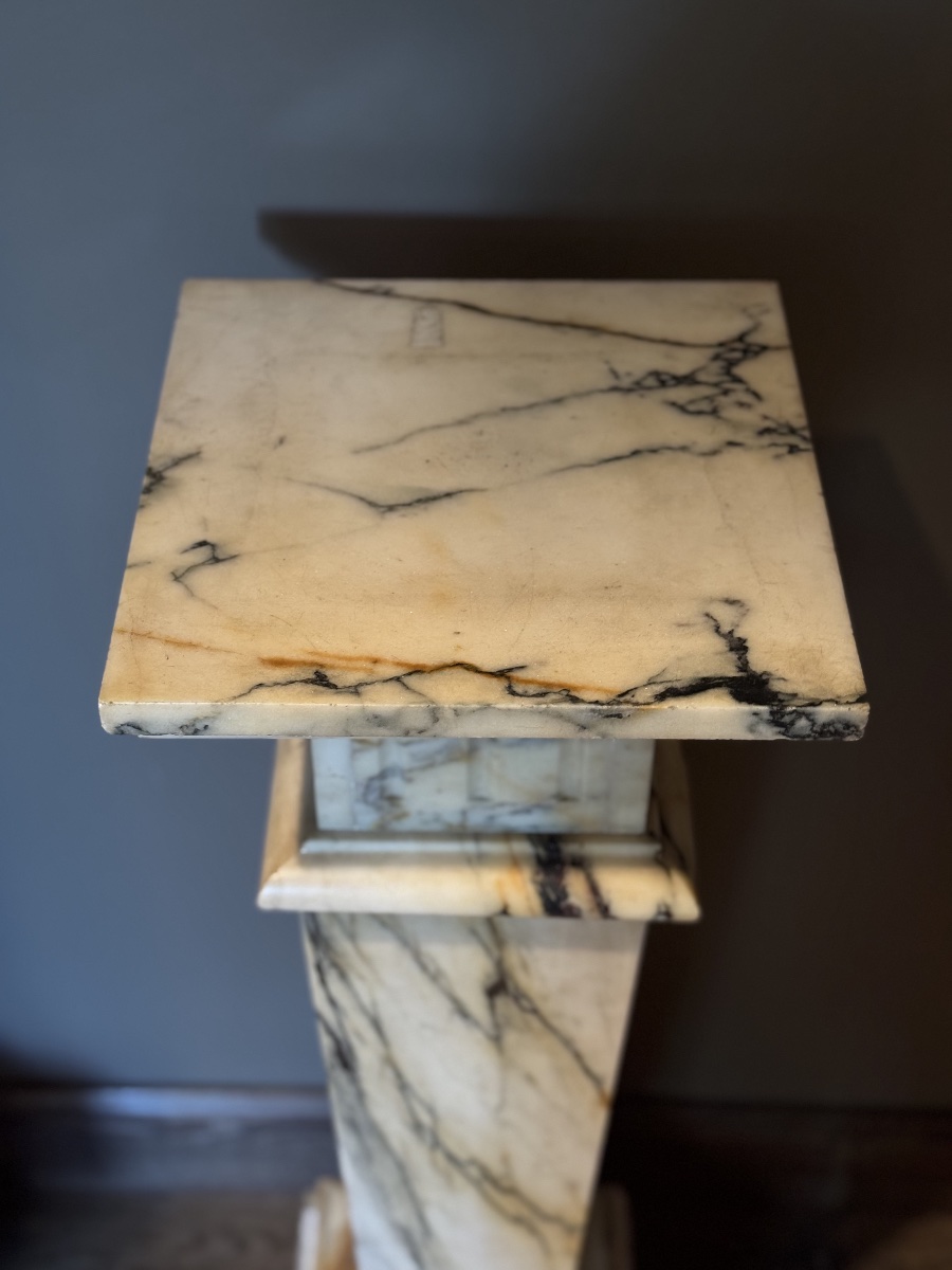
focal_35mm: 48
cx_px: 476
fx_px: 1760
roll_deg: -0.7
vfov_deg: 39.7
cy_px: 635
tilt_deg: -43.6
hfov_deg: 30.3
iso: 500
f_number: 1.78
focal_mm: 6.76
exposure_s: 1/33
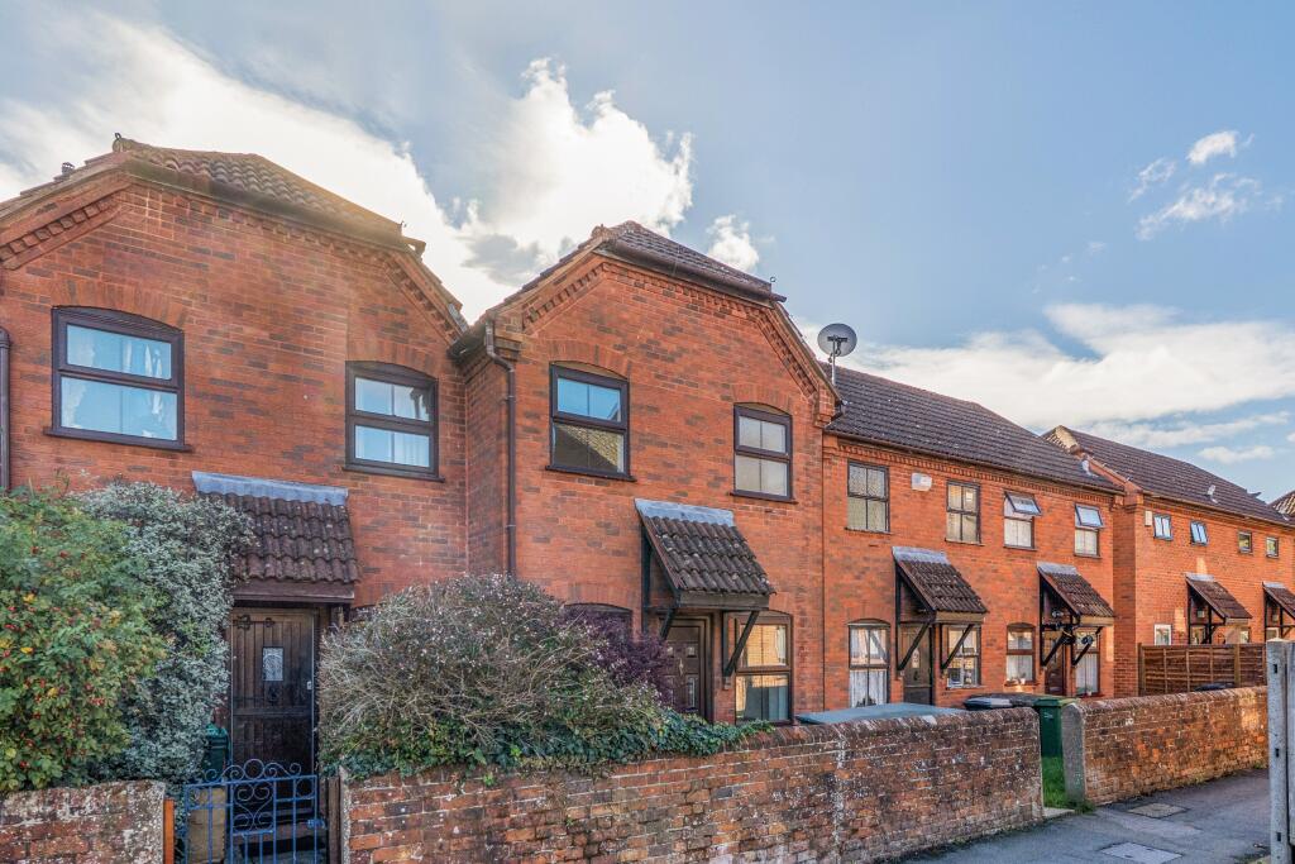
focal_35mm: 18
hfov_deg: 90.0
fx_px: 648
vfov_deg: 67.4
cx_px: 648
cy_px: 432
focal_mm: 12
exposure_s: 1/400
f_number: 8
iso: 400
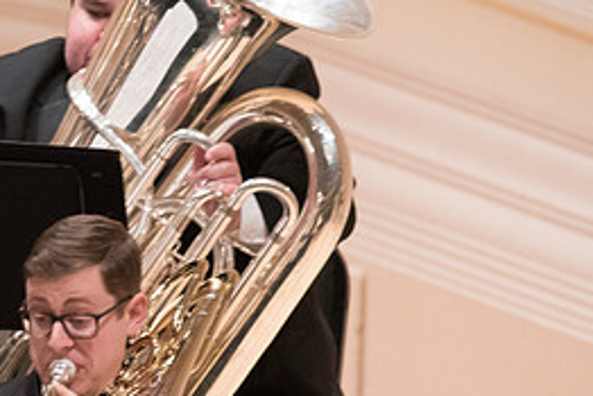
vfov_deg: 1.0
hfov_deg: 1.6
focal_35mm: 1329
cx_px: 63
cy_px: 268
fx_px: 21903
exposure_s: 1/125
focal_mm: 600
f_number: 5.6
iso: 6400
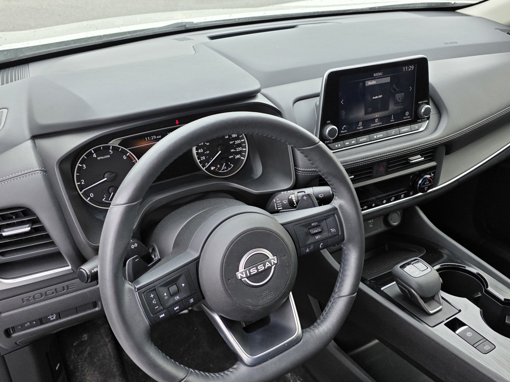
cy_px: 183
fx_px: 457
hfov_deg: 58.3
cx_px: 266
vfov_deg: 45.4
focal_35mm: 31
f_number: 1.7
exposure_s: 1/359
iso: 50
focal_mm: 6.3
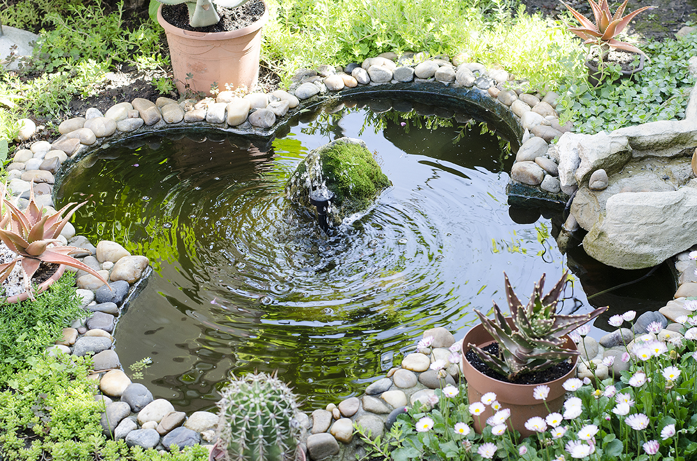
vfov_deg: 18.1
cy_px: 230
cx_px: 348
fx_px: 1449
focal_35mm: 75
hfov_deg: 27.1
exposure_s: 1/125
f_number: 5.6
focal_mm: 50
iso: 280
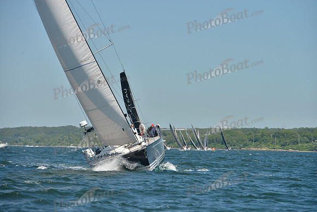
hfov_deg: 10.3
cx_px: 158
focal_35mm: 200
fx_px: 1761
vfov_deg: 6.9
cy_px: 106
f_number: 8
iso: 280
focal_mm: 200
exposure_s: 1/1250
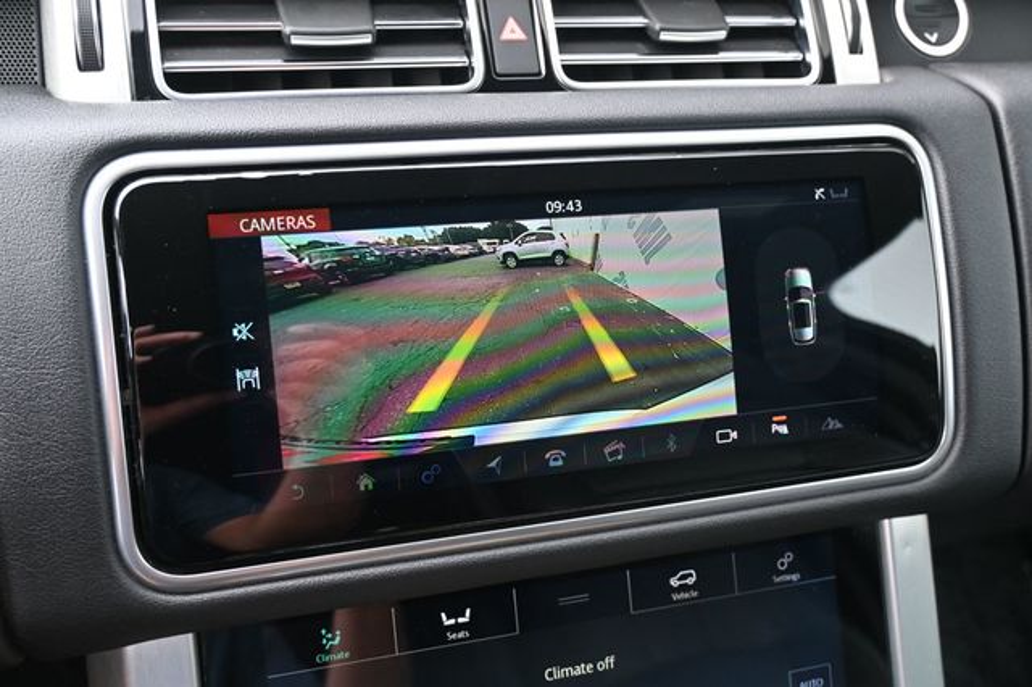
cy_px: 344
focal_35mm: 34
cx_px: 516
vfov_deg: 39.1
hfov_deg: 56.2
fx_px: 967
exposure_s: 1/125
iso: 720
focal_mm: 22.5
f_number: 4
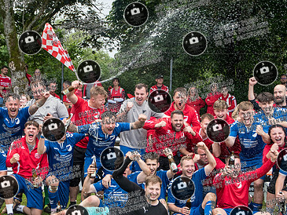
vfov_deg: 17.0
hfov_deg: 22.4
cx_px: 105
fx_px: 722
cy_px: 111
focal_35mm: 87
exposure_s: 1/500
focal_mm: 38
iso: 1100
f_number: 4.5
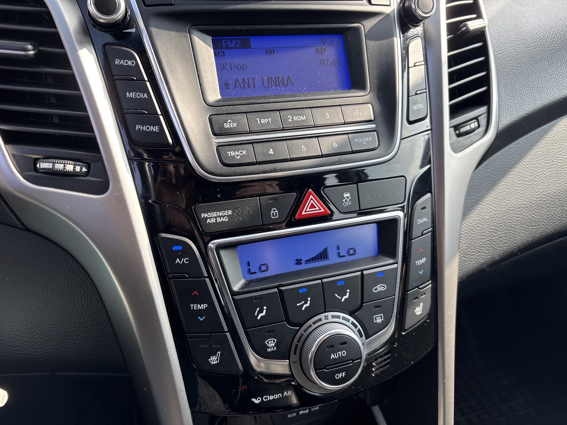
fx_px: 426
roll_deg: -2.6
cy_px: 212
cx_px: 284
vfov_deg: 53.1
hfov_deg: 67.3
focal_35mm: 26
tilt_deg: -28.9
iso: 50
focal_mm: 5.96
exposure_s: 1/289
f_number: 1.6
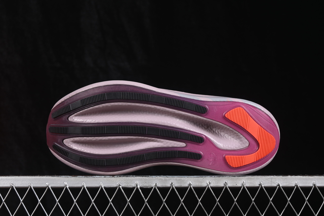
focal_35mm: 75
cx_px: 162
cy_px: 108
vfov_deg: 18.2
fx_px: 675
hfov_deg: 27.0
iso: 160
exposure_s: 1/80
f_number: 7.1
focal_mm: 50
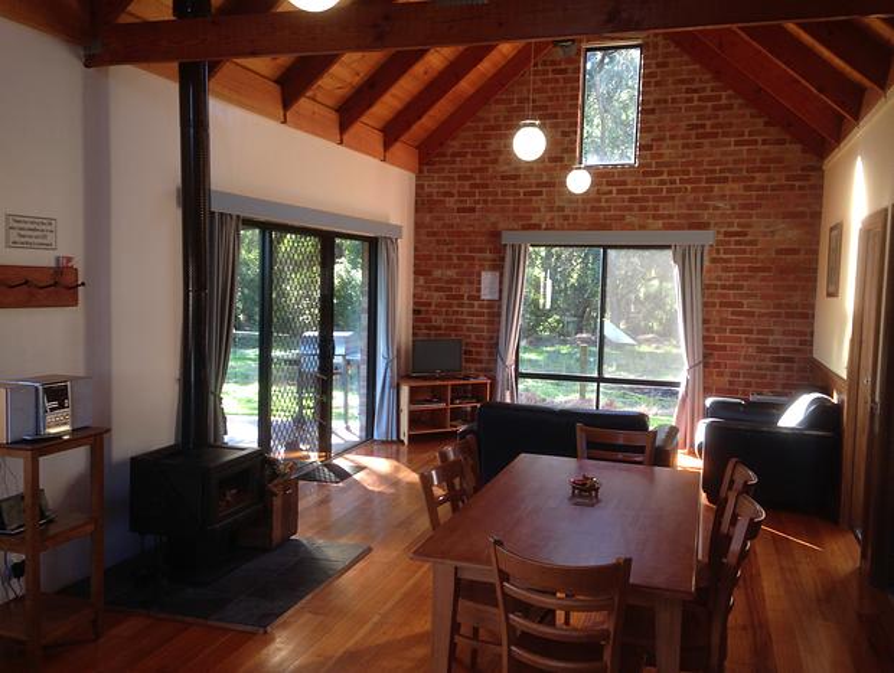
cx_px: 447
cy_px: 336
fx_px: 854
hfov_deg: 55.3
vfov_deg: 43.1
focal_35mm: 33
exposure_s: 1/40
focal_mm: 4.12
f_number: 2.4
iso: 50
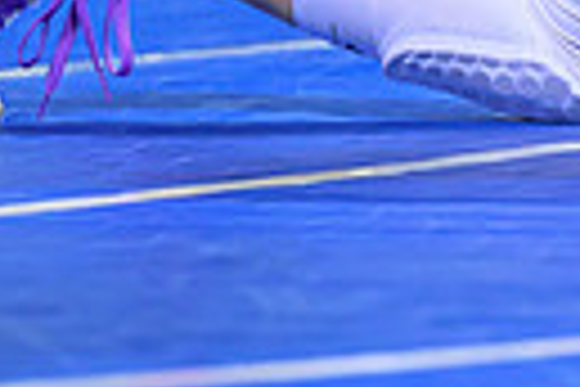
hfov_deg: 2.4
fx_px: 13790
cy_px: -360
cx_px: 1378
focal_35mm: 856
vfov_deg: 1.6
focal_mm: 155
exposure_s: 1/800
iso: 2500
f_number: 2.8
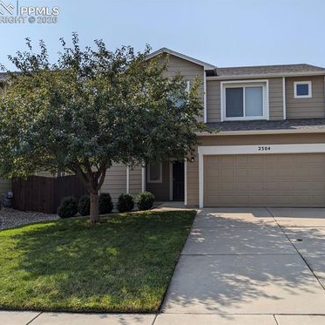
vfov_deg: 51.1
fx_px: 340
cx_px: 192
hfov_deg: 50.8
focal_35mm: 32
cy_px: 162
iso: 58
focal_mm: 4.38
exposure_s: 1/7812
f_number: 1.73
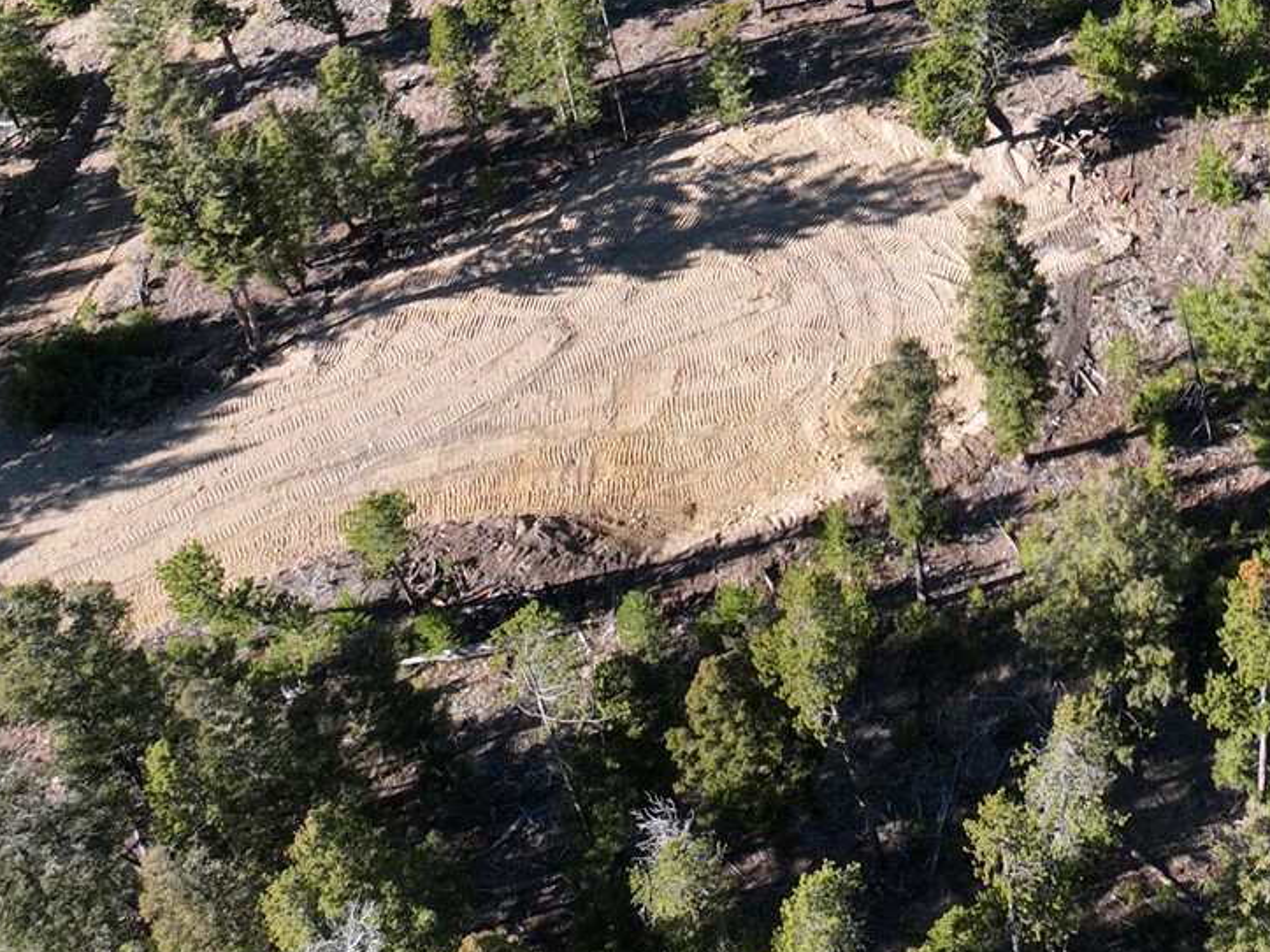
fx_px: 2494
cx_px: 1250
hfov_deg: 27.1
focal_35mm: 68
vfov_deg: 19.6
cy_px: -349
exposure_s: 1/120
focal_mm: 12.29
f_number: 2.8
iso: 100
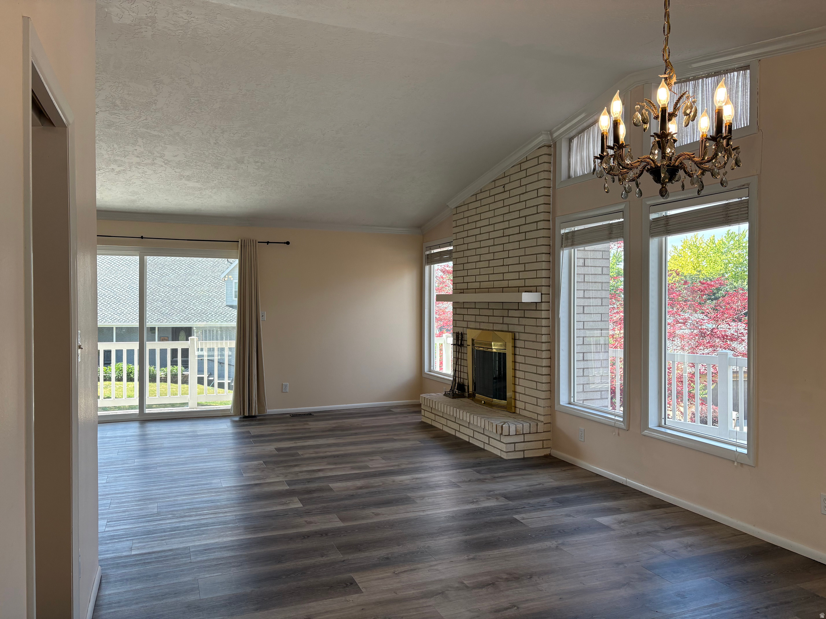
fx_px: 620
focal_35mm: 26
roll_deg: +0.5
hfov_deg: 67.3
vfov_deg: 53.1
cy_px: 310
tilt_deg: -0.9
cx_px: 413
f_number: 1.6
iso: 64
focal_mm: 5.96
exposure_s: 1/333
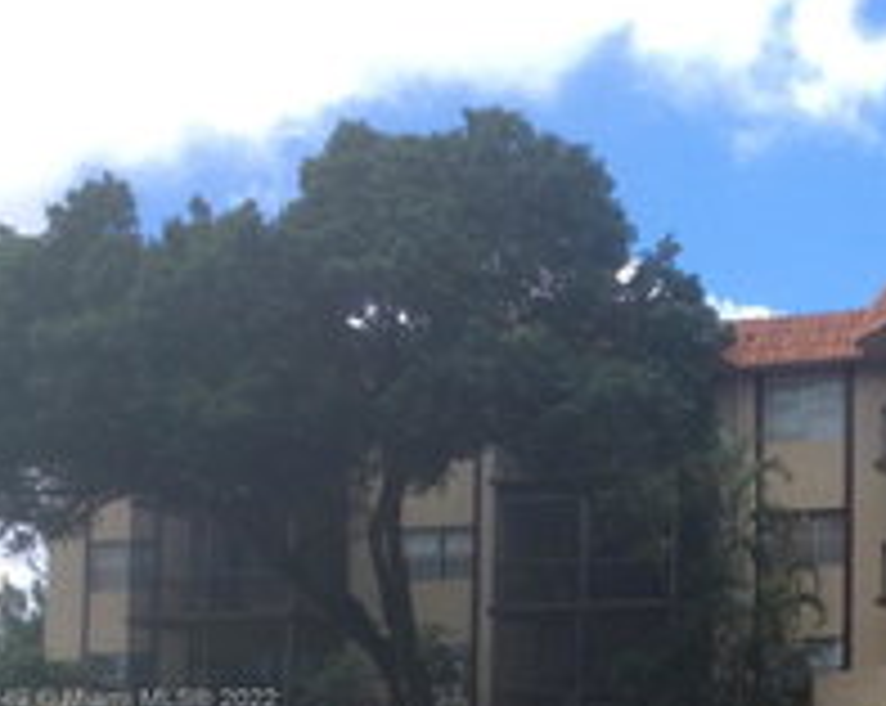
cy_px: 702
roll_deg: +0.5
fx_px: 1780
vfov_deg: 21.7
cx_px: 857
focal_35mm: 68
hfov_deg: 26.6
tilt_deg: +3.7
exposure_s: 1/805
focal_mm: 3.3
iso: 32
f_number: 2.4
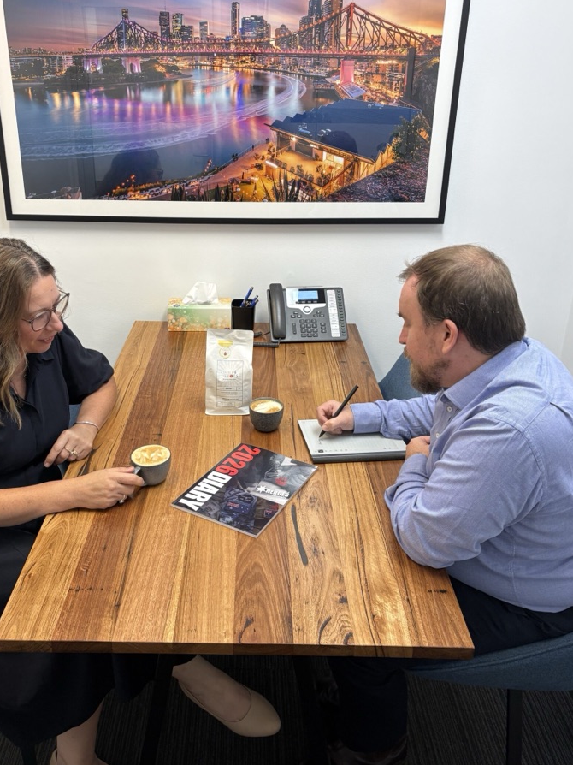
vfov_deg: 56.8
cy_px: 353
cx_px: 245
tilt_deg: -22.3
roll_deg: -0.1
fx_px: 707
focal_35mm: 32
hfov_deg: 44.0
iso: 125
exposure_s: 1/100
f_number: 1.6
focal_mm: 5.96
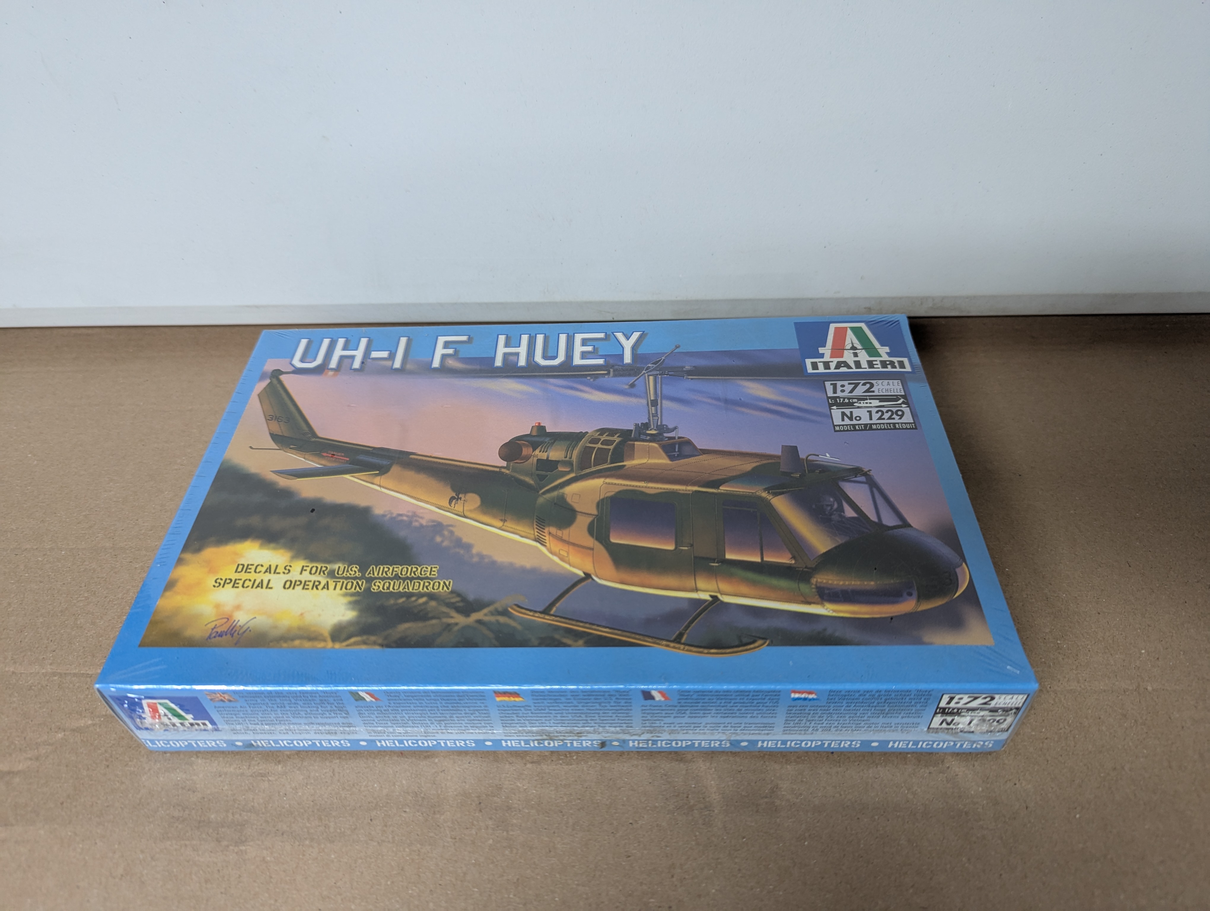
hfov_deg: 71.5
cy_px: 456
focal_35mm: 24
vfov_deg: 56.9
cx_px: 605
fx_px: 840
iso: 151
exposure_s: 1/30.8
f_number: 1.85
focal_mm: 6.81
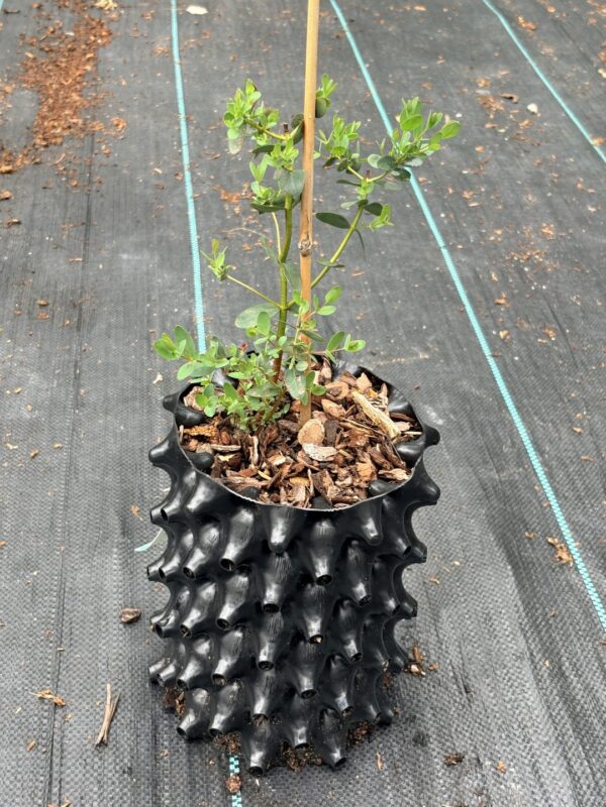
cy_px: 404
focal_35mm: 52
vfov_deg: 36.8
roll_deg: -4.9
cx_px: 303
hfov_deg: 28.0
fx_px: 1214
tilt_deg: -33.6
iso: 40
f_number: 1.6
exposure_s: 1/482
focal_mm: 5.96
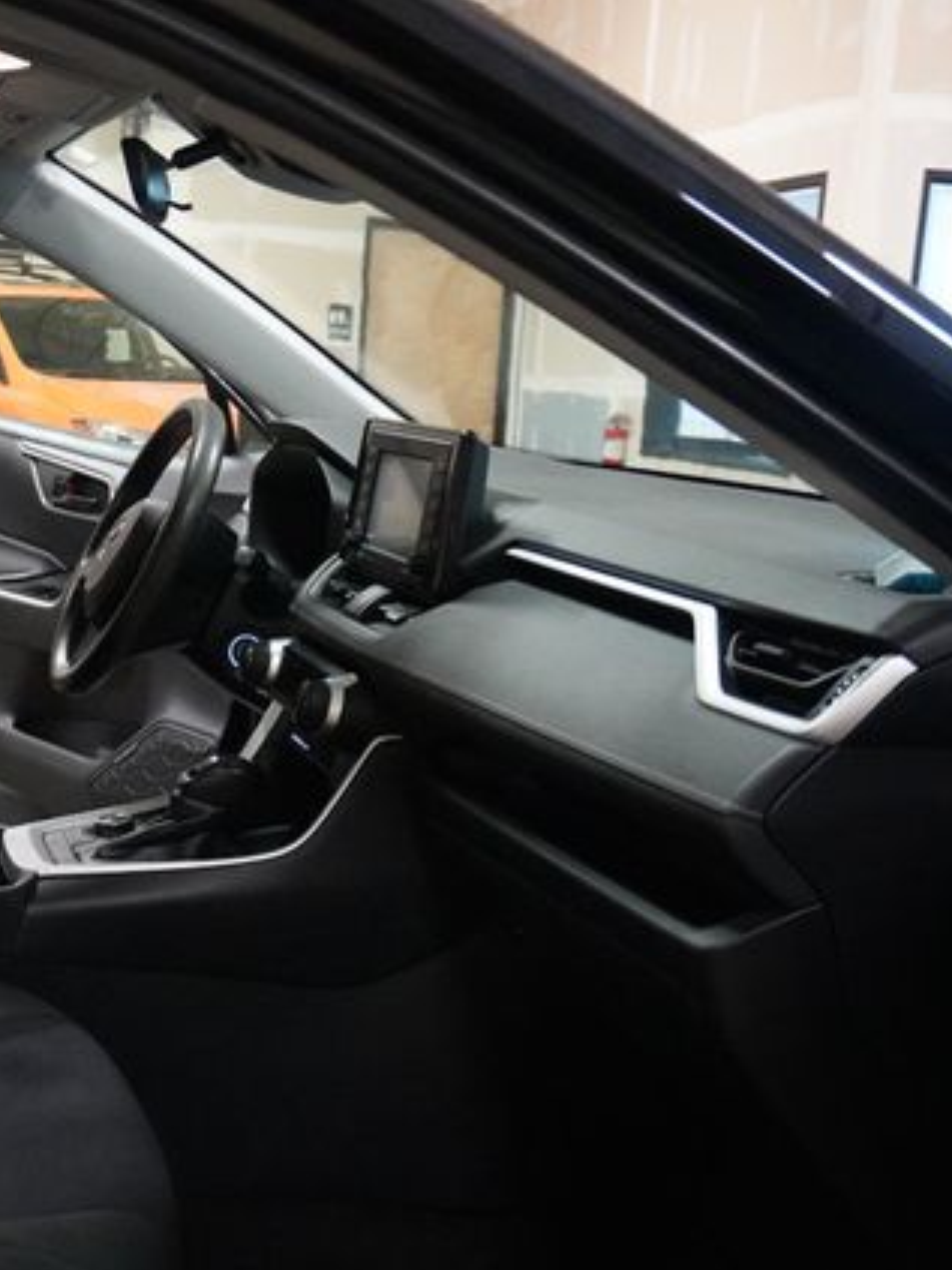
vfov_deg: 39.7
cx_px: 114
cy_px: 637
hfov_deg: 29.2
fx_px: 1761
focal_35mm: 48
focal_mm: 22
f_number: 4
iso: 6400
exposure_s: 1/125
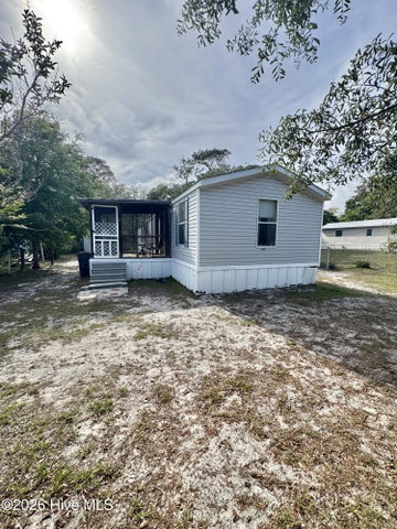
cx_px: 198
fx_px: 214
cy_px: 264
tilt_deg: -6.8
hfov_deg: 85.7
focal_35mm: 14
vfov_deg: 102.1
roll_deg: -0.9
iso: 40
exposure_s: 1/1277
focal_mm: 2.22
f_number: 2.2
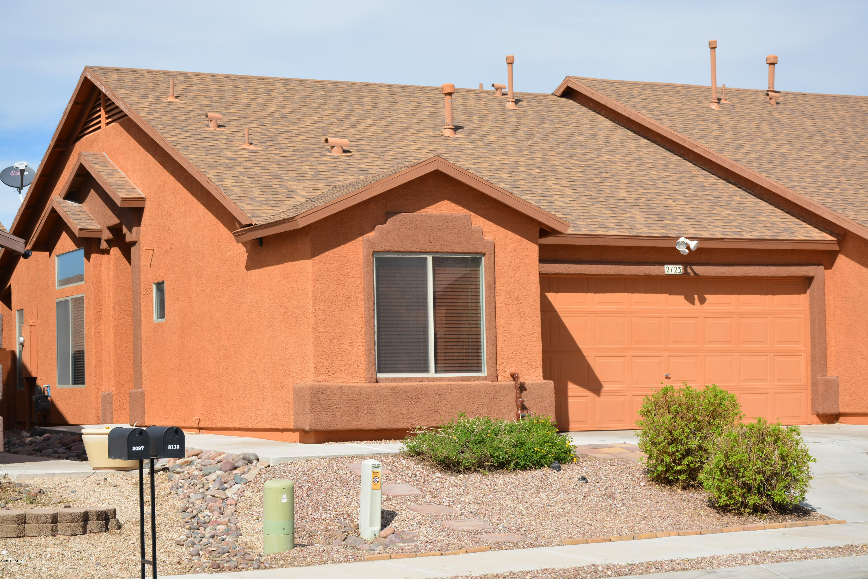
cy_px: 290
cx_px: 434
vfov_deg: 18.2
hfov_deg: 27.0
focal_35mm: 75
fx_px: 1808
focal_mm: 50
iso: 100
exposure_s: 1/250
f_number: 8
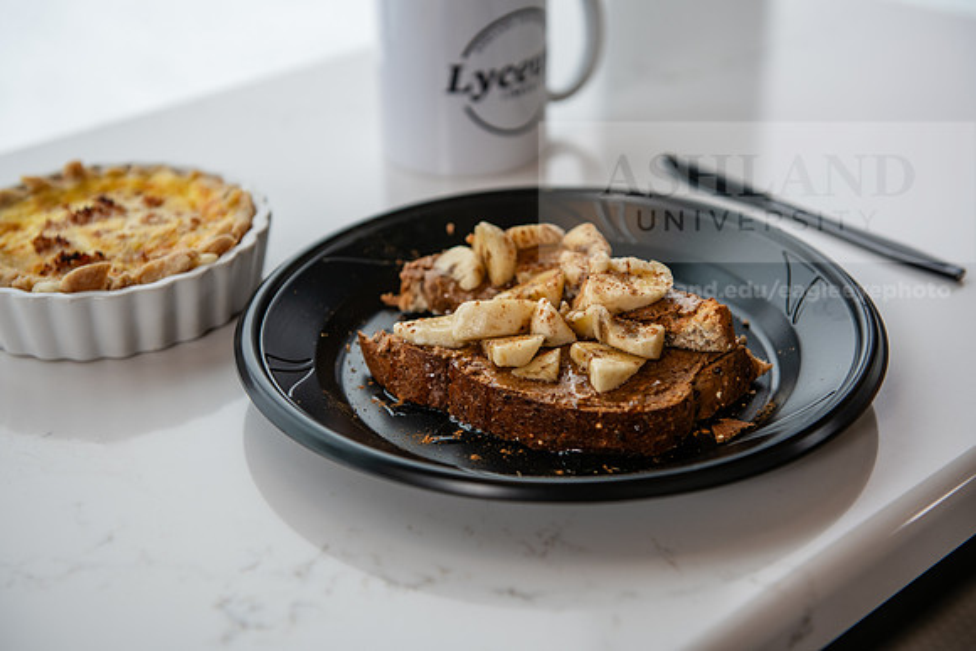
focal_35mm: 58
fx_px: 1573
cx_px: 488
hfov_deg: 34.5
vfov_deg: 23.4
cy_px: 326
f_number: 4
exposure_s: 1/200
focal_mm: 58
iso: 200
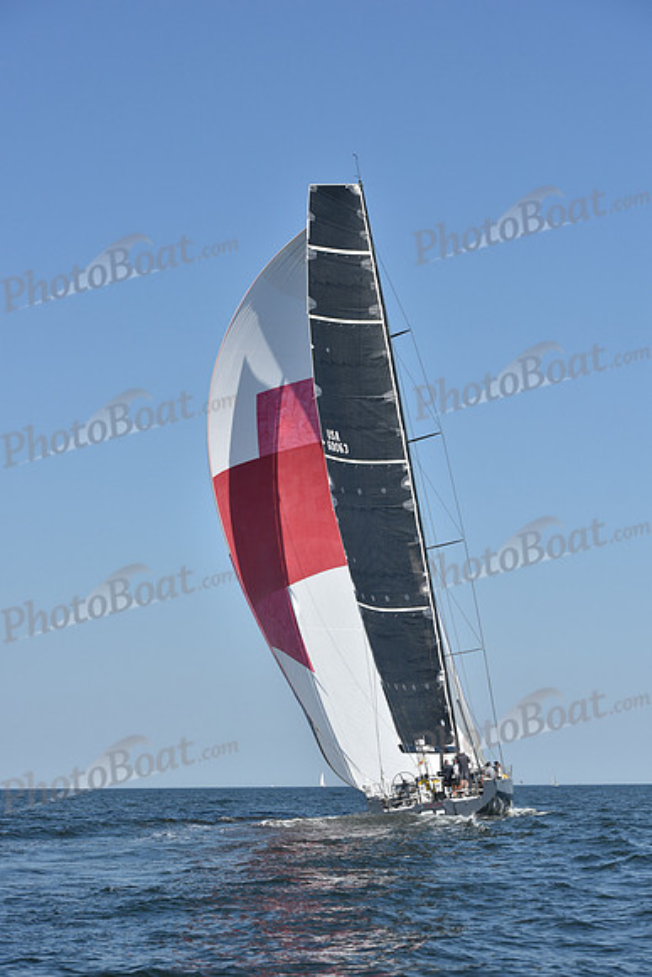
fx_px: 2036
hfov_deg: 18.2
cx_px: 326
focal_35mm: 75
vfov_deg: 27.0
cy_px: 488
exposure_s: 1/1250
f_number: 8
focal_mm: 75
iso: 250
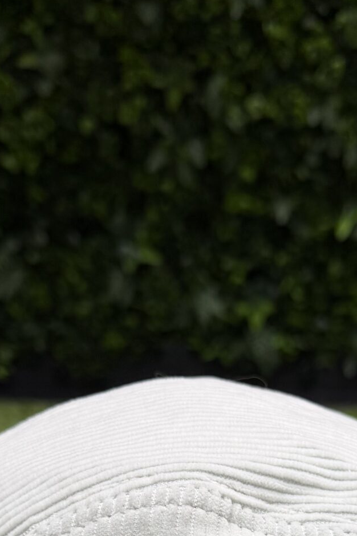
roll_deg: -0.6
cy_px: 624
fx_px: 1012
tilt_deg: -19.1
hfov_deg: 19.9
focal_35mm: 68
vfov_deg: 26.7
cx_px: 232
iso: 64
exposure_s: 1/84
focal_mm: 6.76
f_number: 1.78
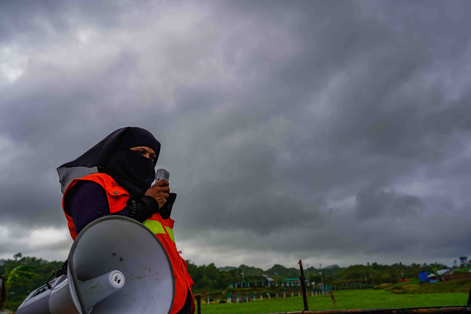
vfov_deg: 43.6
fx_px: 392
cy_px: 157
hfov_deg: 61.9
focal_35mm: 30
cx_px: 236
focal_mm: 30
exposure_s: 1/500
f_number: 5
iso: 100
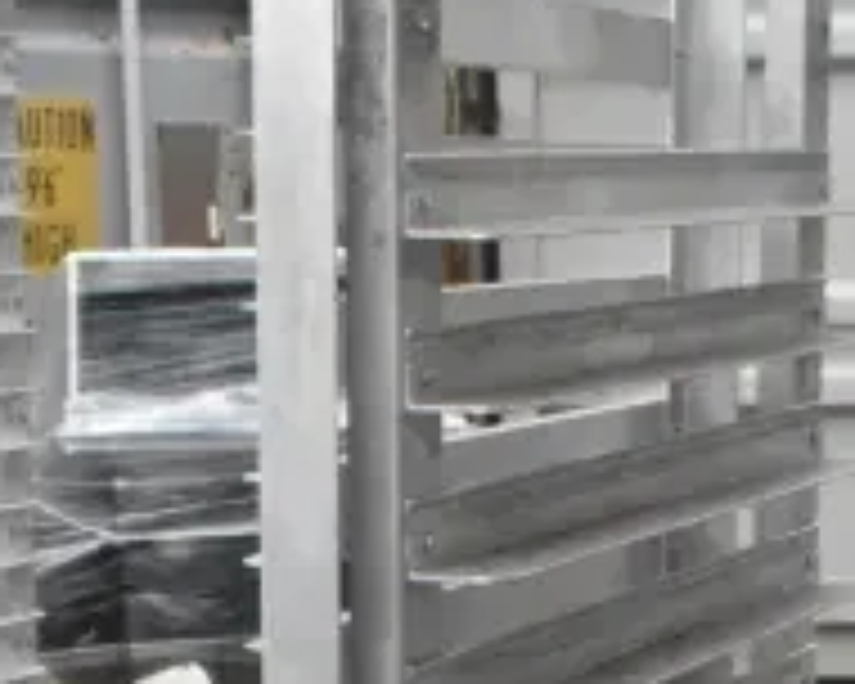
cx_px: 554
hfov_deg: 15.7
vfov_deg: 11.7
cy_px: 1222
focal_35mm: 122
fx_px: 3087
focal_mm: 18
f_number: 18
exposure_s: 1/1250
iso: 6400
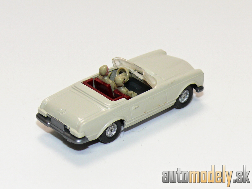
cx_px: 126
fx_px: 1041
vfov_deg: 10.4
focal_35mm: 143
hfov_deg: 13.8
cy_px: 94
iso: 100
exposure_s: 1/30
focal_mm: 16.9
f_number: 4
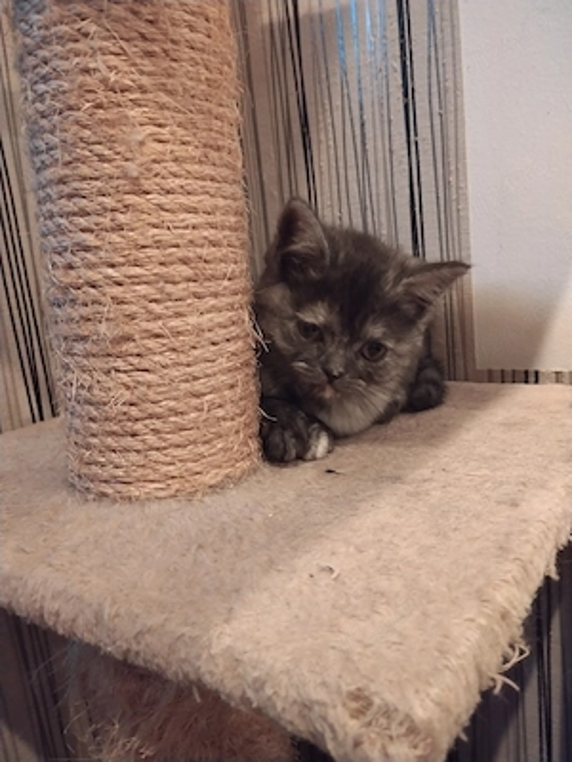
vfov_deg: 61.7
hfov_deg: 48.2
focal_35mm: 29
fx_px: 639
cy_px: 381
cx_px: 286
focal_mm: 4.22
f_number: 1.8
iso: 1600
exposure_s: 1/20
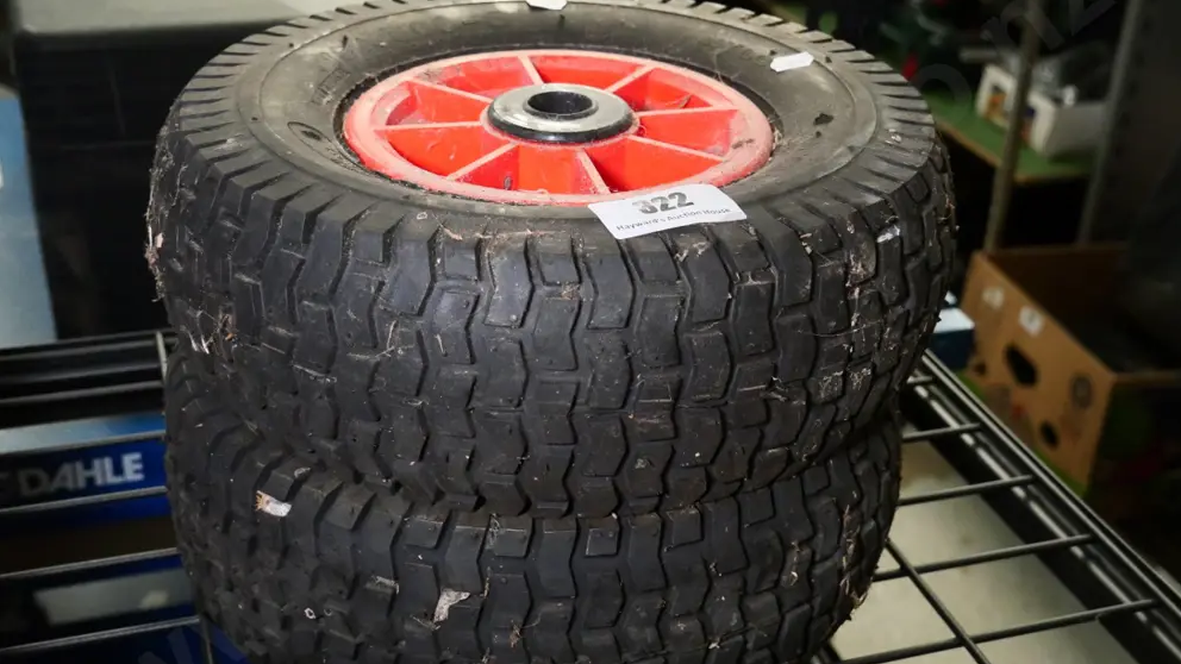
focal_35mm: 45
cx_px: 608
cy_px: 343
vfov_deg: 26.5
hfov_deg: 45.5
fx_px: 1409
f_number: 4.5
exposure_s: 1/200
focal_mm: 20
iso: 3200
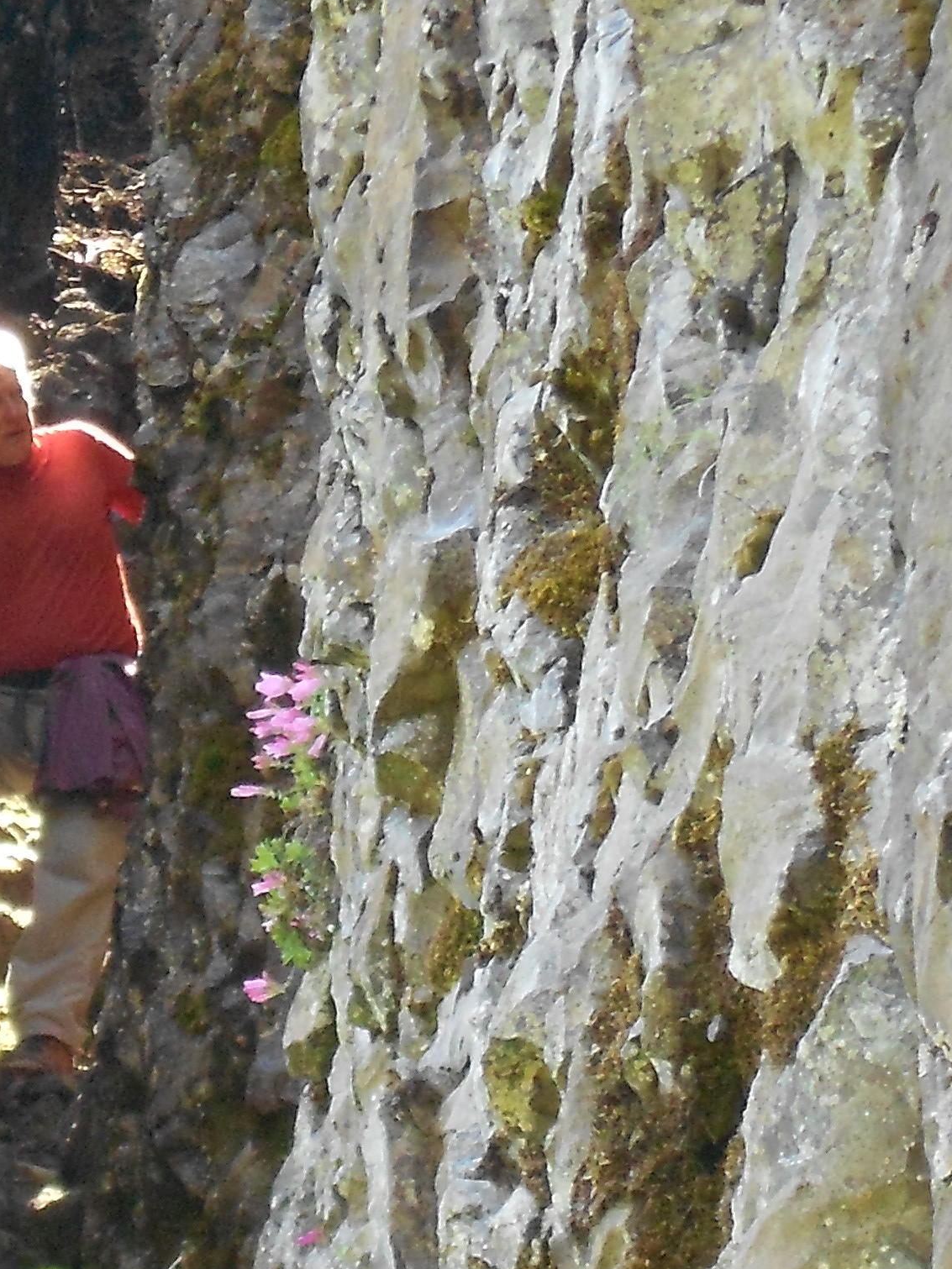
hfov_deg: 5.2
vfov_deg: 7.0
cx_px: -134
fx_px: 10379
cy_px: 806
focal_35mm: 283
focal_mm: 17.6
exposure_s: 1/60
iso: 320
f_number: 5.5
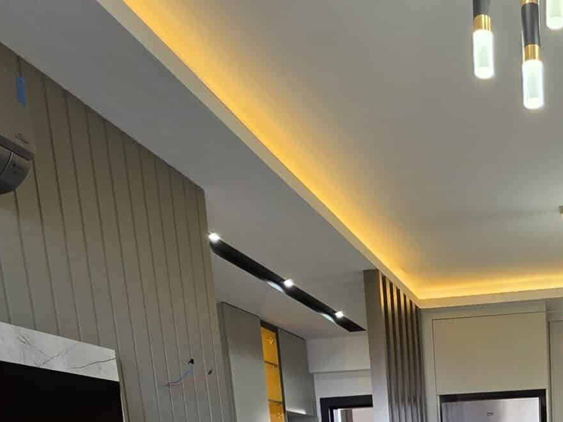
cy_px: 601
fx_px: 618
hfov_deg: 44.9
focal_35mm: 38
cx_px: 497
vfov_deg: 28.0
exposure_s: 1/100
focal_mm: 2.2
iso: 100
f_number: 1.9
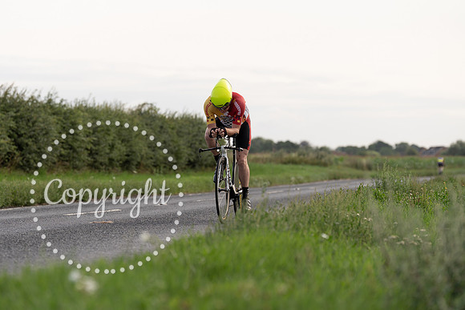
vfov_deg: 10.4
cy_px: 155
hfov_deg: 15.5
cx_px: 232
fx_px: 1705
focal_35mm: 132
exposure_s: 1/1000
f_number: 4
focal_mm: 132
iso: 160
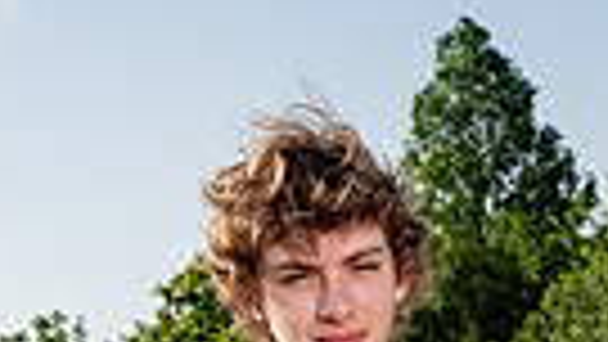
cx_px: 477
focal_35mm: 108
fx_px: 1741
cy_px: 927
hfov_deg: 19.6
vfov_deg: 9.5
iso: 100
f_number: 8
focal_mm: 31
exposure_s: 1/250
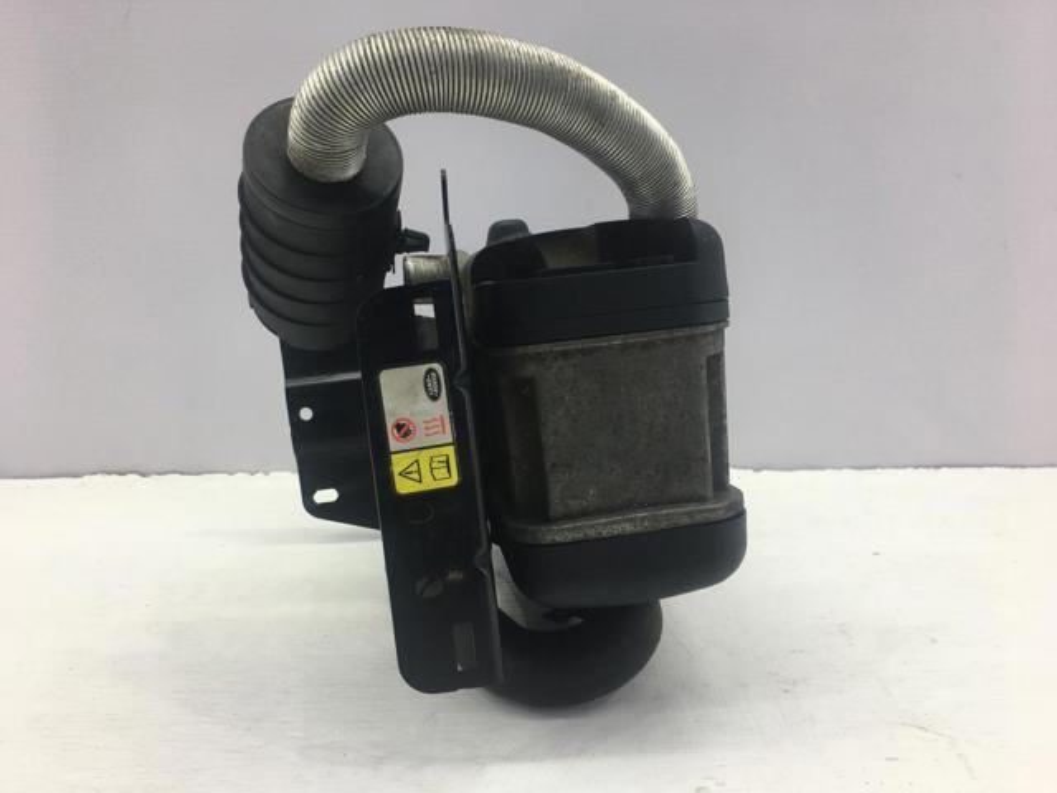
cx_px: 528
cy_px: 396
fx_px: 886
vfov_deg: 48.2
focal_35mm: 29
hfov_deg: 61.7
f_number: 2.2
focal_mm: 4.15
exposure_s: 1/100
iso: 32
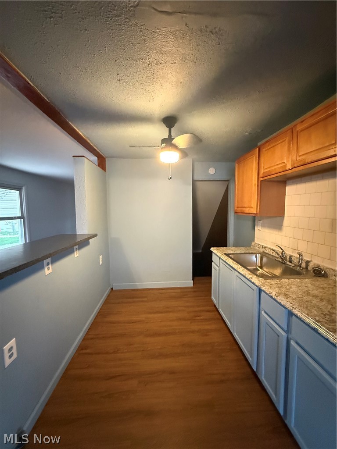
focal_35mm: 14
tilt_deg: -4.6
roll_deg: +0.0
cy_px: 224
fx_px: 182
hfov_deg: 85.7
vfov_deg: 102.1
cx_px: 168
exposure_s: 1/60
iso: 1250
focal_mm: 2.22
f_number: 2.2
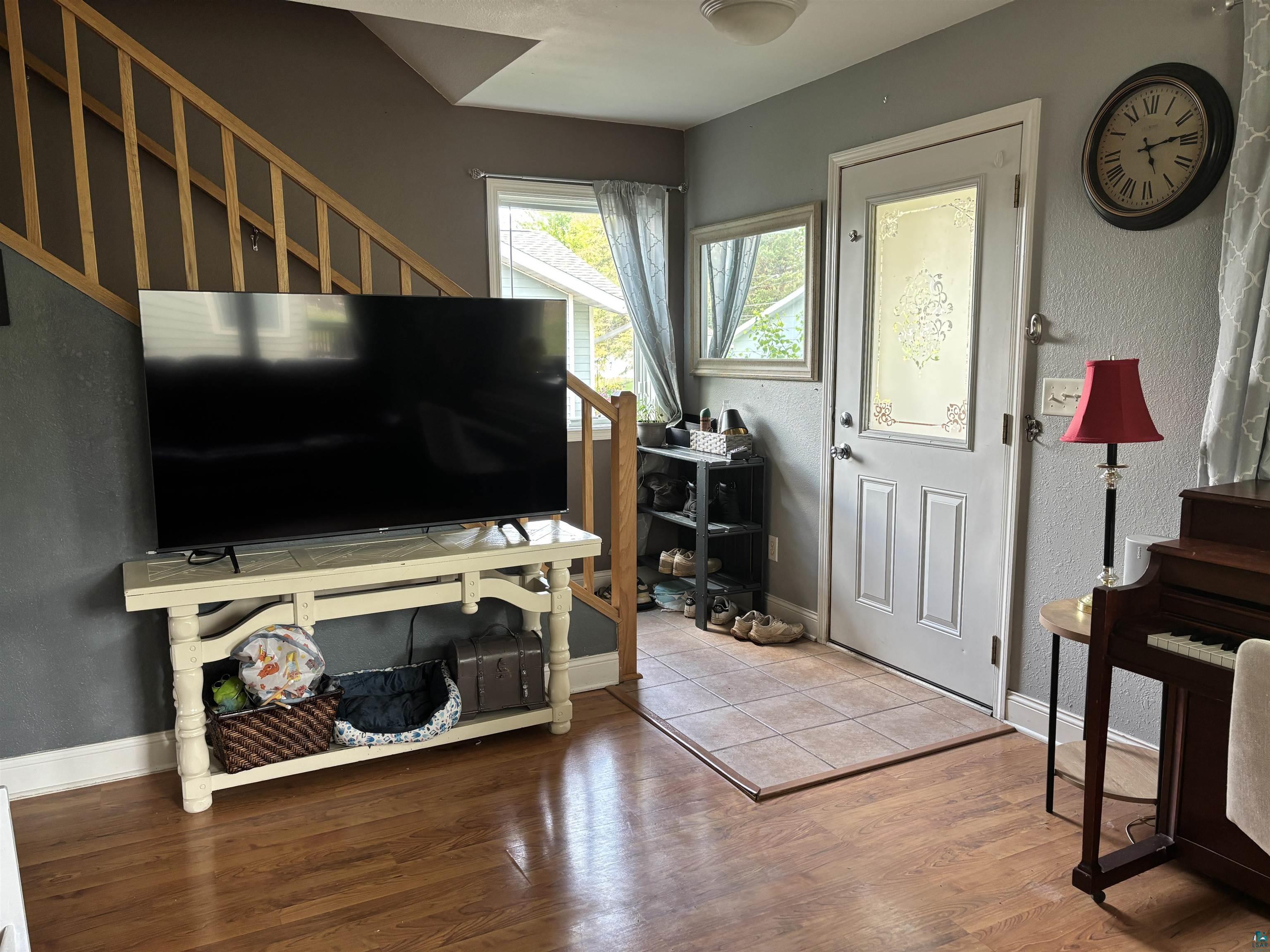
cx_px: 635
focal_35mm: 26
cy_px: 476
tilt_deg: -8.3
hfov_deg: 67.3
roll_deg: +0.5
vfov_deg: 53.1
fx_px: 954
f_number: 1.6
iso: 125
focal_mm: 5.96
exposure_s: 1/60
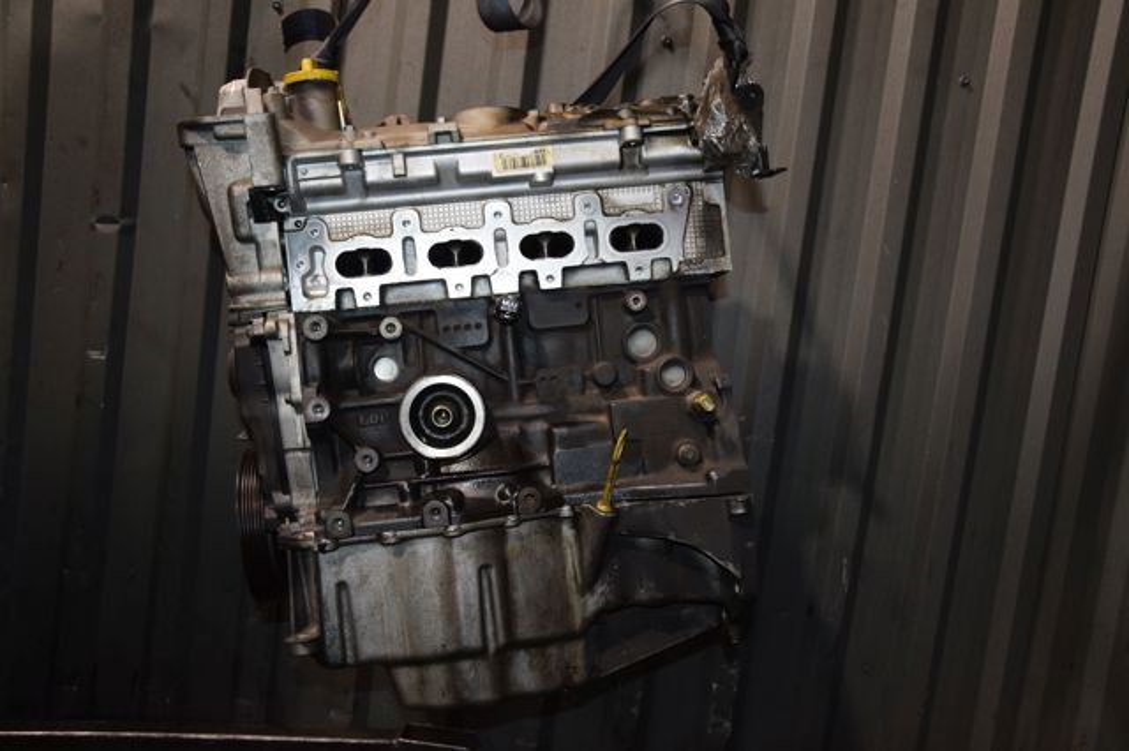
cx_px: 564
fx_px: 1128
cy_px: 376
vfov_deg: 36.8
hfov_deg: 53.2
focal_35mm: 36
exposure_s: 1/60
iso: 800
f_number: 5
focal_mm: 24
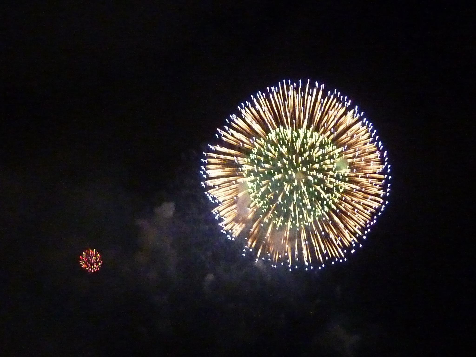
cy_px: 178
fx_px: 866
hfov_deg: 30.7
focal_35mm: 63
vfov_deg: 23.3
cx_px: 238
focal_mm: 5.7
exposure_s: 1/13
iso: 800
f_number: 3.5
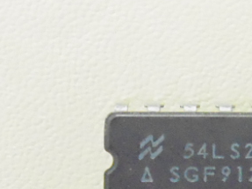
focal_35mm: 176
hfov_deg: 11.2
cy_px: 184
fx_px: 1281
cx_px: 212
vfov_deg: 8.4
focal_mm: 14.1
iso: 3200
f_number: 4.3
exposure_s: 1/80
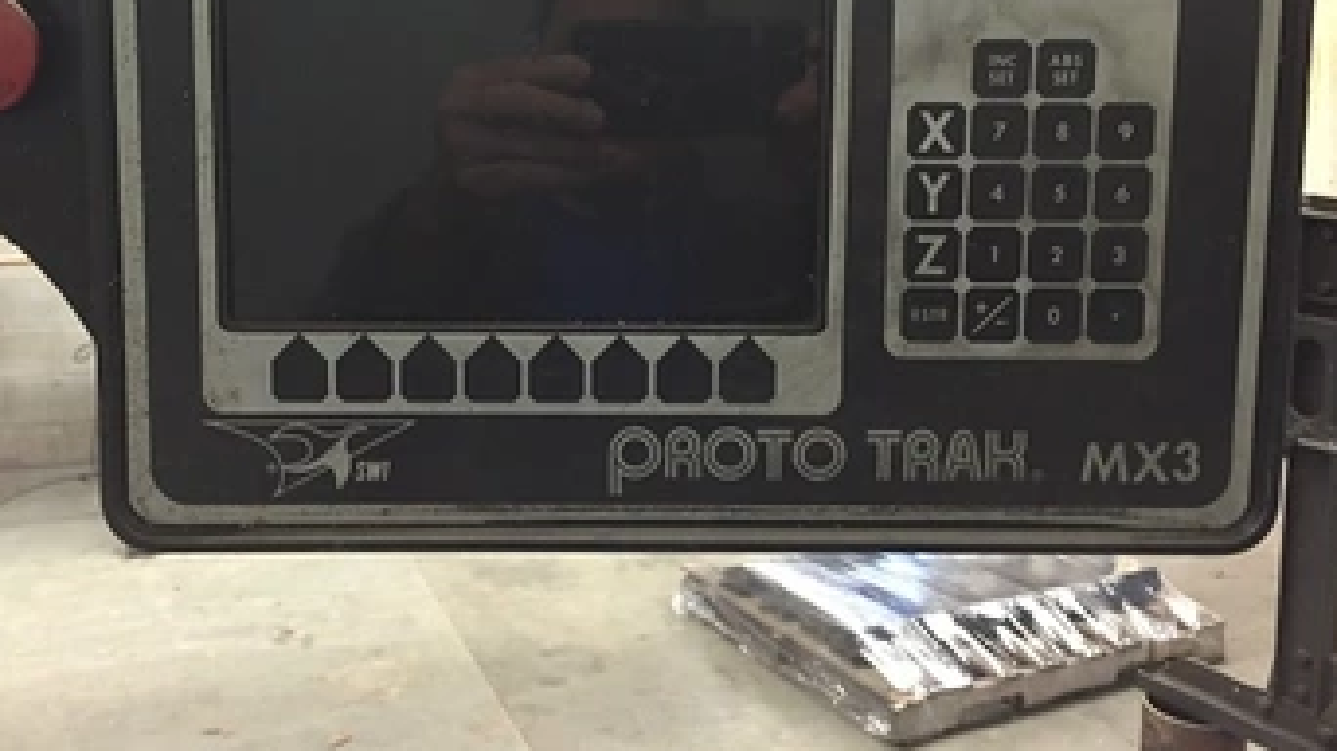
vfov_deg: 31.5
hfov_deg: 53.9
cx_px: 594
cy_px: 211
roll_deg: -0.5
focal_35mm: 37
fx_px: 1311
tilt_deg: -5.2
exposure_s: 1/24
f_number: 2.2
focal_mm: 4.15
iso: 250
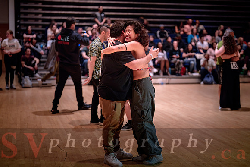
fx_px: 438
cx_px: 132
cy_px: 75
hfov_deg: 31.8
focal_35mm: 63
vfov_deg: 21.5
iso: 1250
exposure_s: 1/200
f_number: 1.2
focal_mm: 50
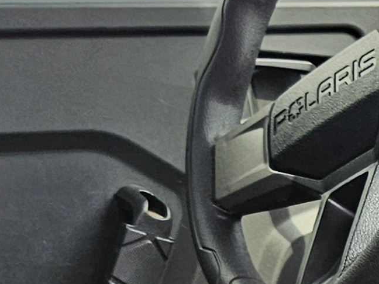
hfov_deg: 10.7
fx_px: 1555
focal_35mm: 142
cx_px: 1044
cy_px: 494
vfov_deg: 9.9
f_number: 1.8
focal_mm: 5.4
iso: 32
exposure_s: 1/180
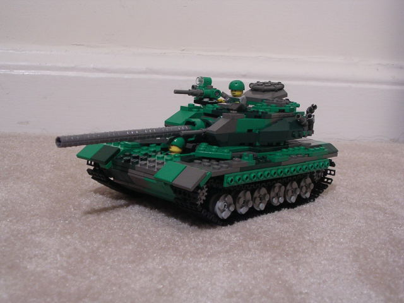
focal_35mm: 53
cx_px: 202
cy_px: 152
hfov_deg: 36.2
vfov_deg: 27.5
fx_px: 619
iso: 189
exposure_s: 1/3.6
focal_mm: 8
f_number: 3.2
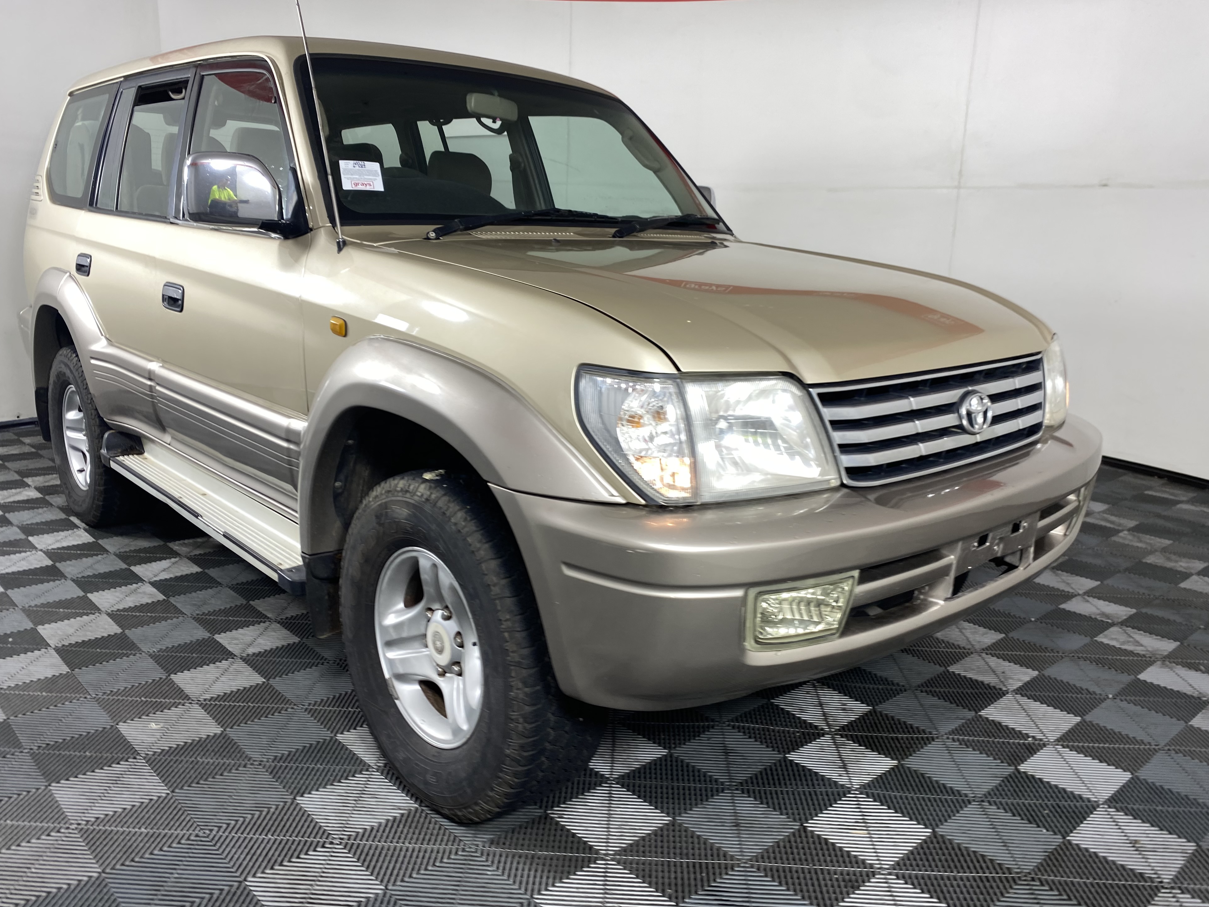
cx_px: 594
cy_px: 451
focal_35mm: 27
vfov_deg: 51.4
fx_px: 943
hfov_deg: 65.3
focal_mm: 4.25
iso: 32
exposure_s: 1/100
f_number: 1.8
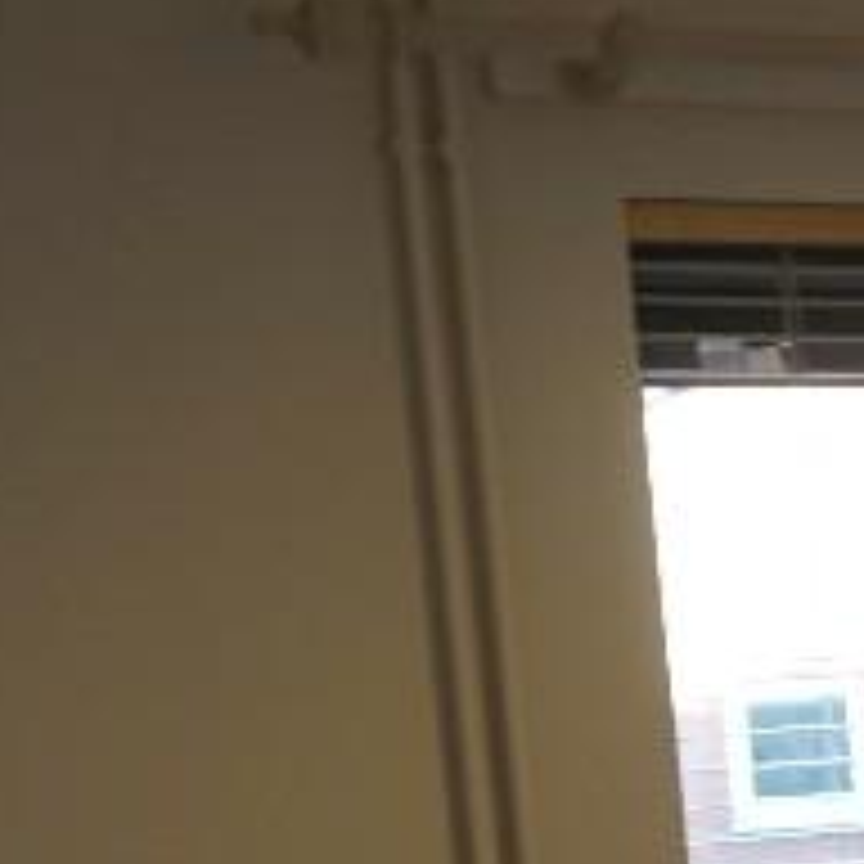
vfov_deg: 15.0
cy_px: 1210
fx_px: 3078
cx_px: 1408
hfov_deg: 14.6
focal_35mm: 109
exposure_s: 1/25
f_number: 3.5
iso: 100
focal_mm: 16
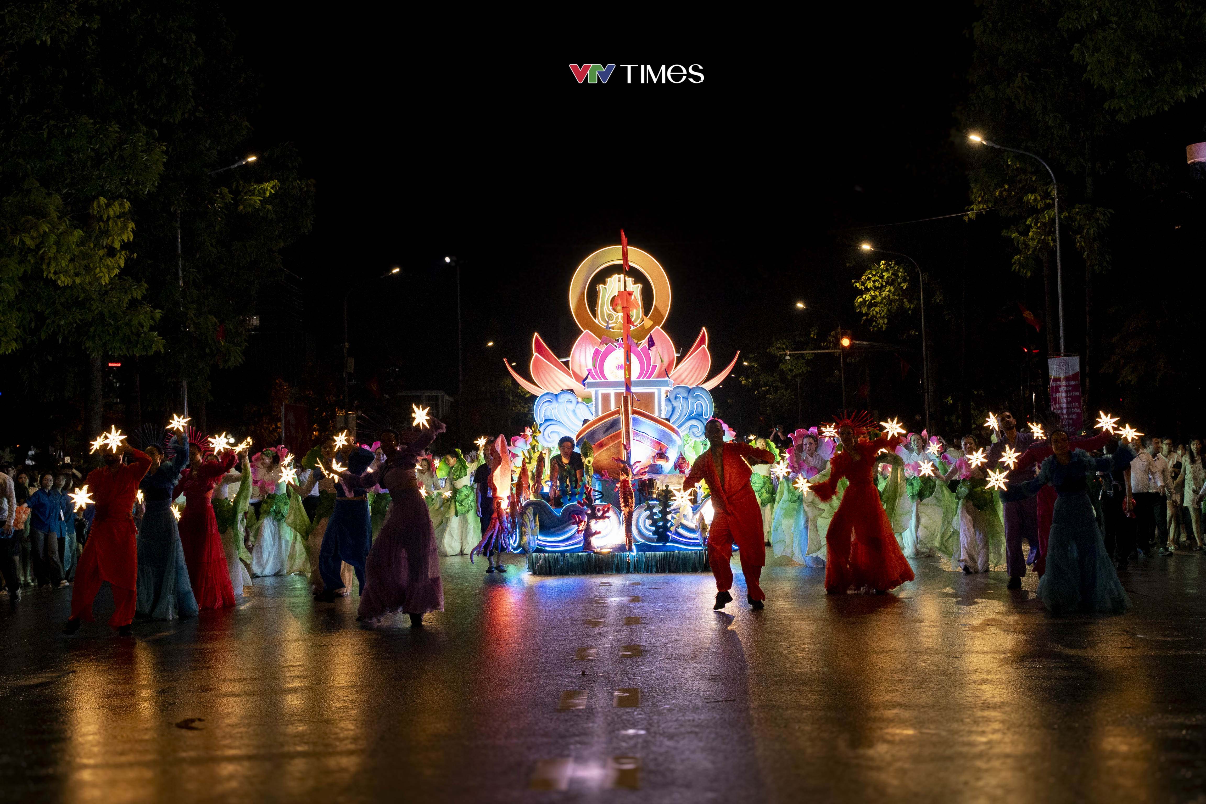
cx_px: 603
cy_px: 402
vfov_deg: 20.3
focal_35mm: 67
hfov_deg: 30.1
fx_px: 2244
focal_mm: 45
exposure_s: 1/250
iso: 2500
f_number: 4
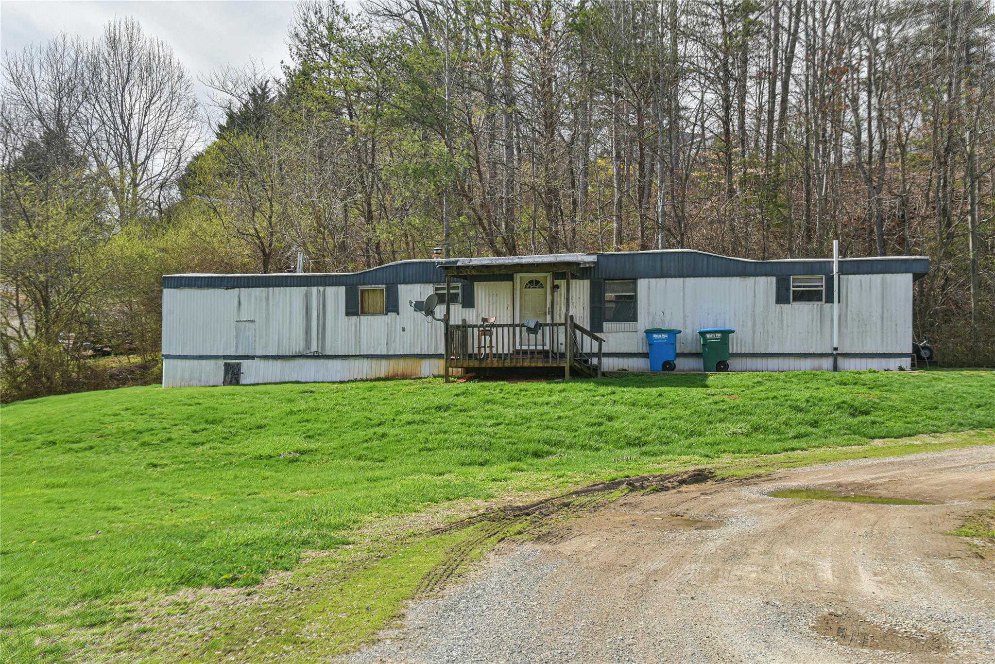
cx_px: 498
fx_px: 1050
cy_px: 332
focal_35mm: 38
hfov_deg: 50.7
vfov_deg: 35.1
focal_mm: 38
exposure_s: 1/320
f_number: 9
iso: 800
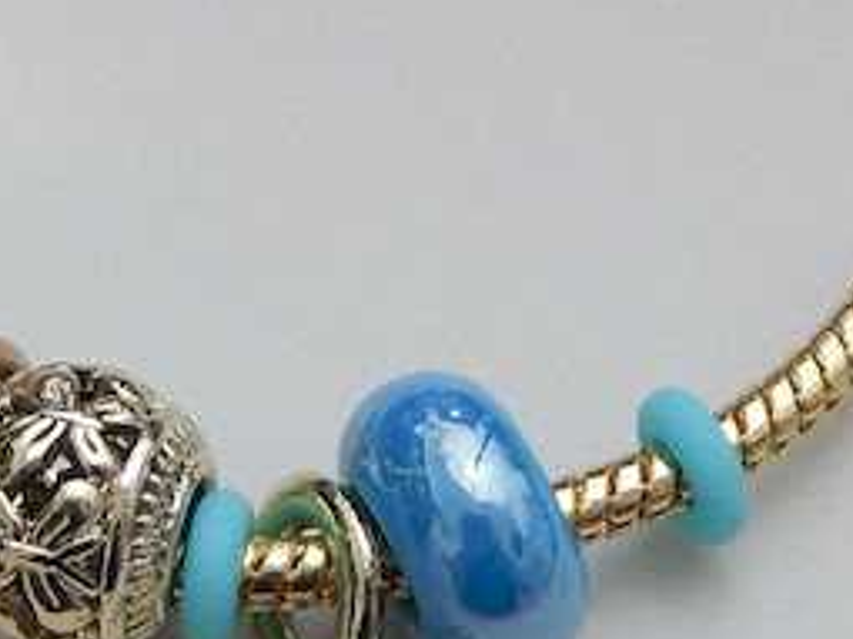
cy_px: 241
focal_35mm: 297
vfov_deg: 5.0
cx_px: 54
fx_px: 7315
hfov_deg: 6.7
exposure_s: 1/30
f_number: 3.8
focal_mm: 9.7
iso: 220
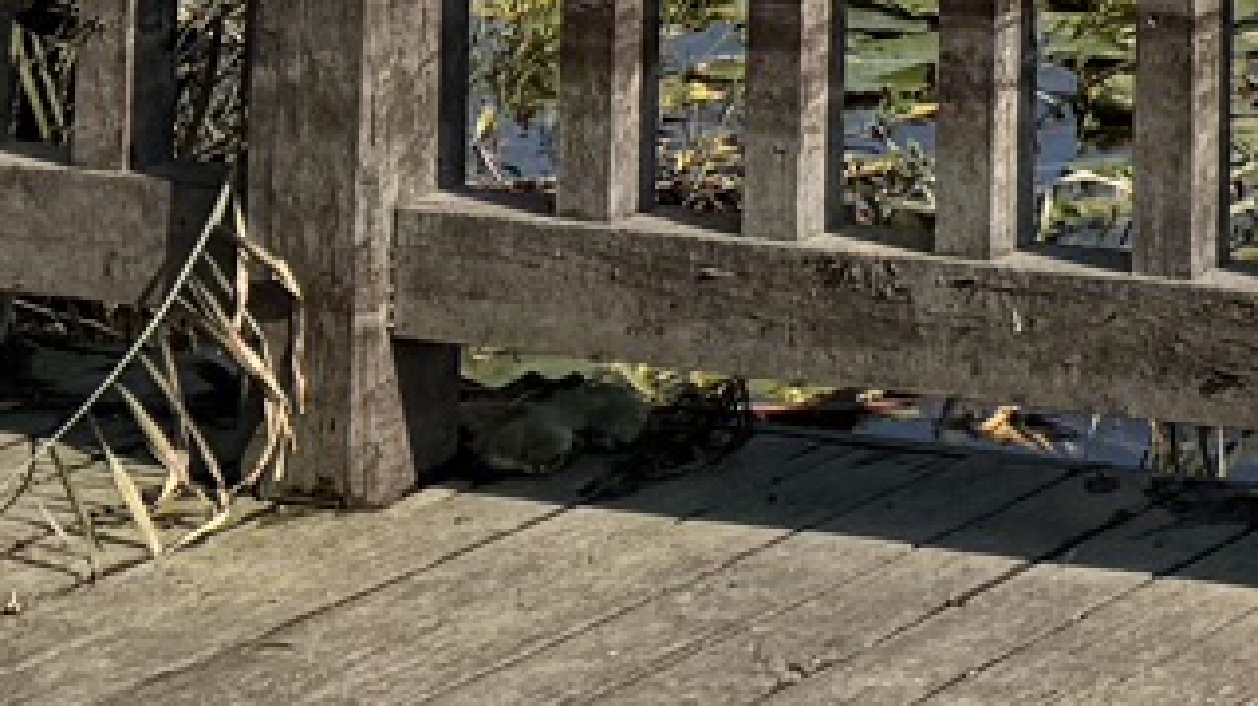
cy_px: -1822
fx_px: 5467
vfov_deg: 6.4
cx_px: 2082
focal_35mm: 164
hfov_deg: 12.3
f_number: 1.78
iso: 80
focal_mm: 6.76
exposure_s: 1/5348
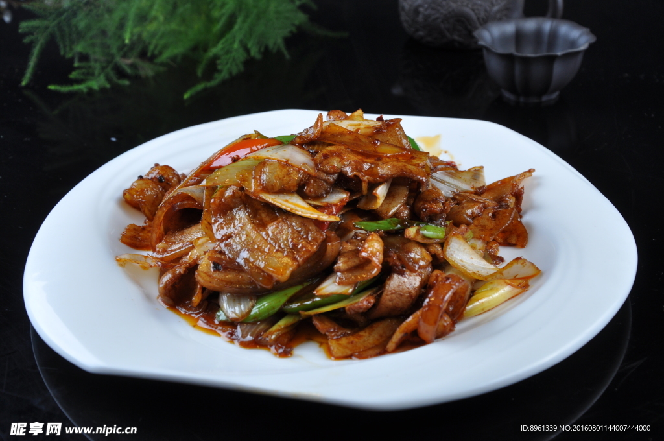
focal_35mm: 68
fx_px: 1243
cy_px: 220
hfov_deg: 29.9
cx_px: 332
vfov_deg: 20.1
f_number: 8
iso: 250
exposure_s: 1/125
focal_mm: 45
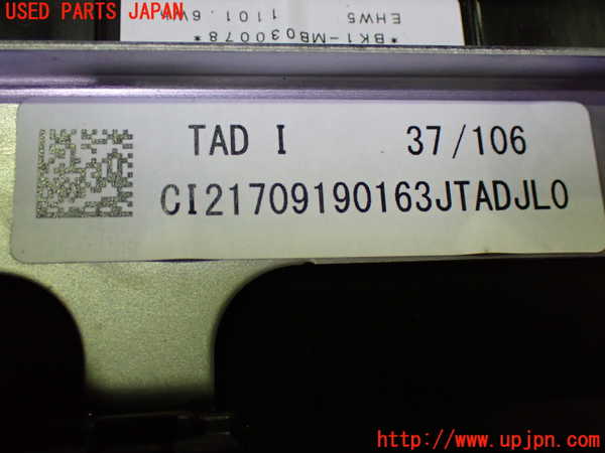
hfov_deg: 42.9
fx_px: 769
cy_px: 226
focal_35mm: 44
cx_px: 302
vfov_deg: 32.9
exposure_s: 1/80
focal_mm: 7.84
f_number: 2.9
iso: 800
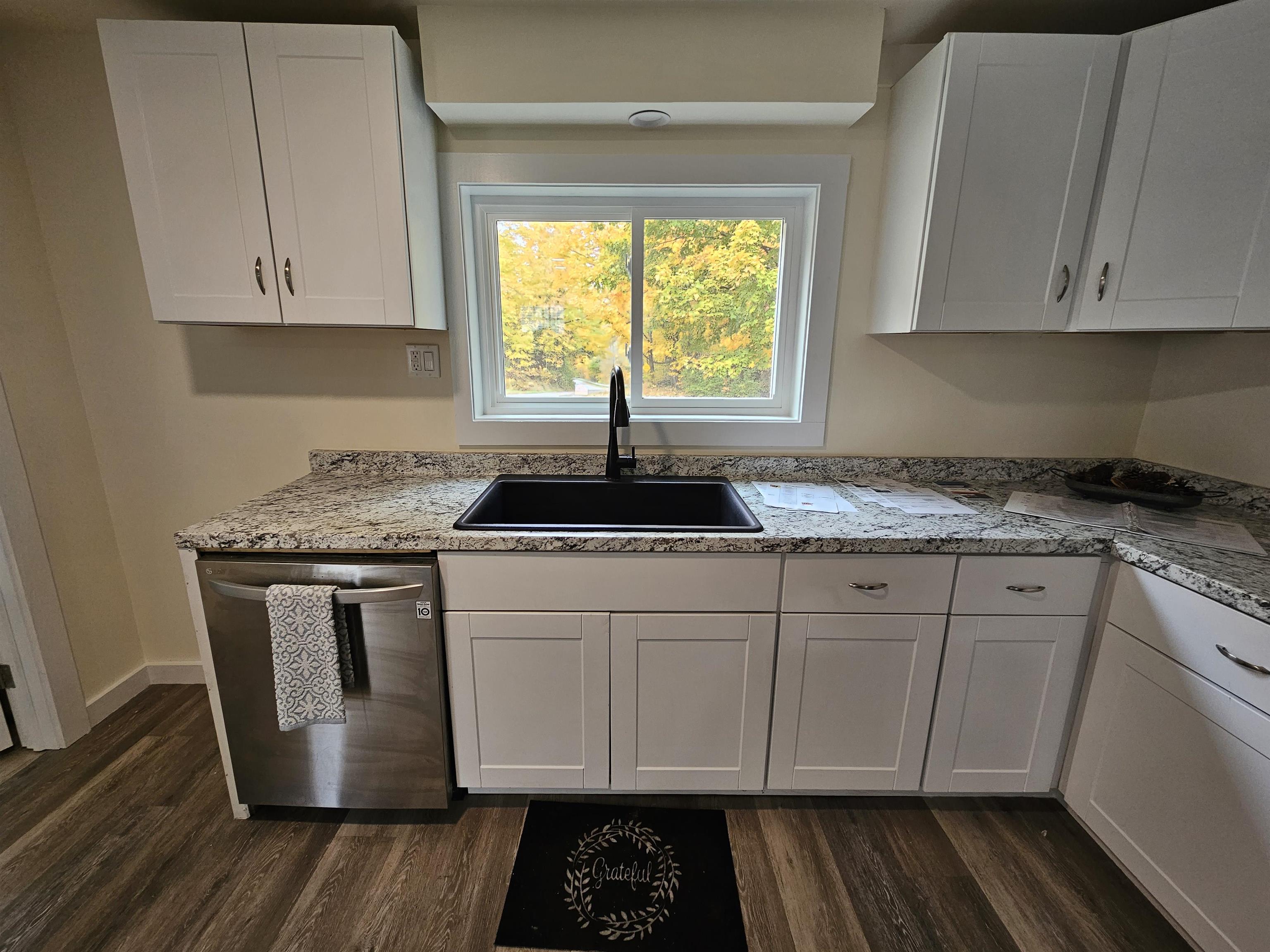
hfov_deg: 106.2
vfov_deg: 89.9
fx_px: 477
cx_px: 635
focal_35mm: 13
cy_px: 476
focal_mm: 2.2
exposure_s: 1/60
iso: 125
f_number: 2.2
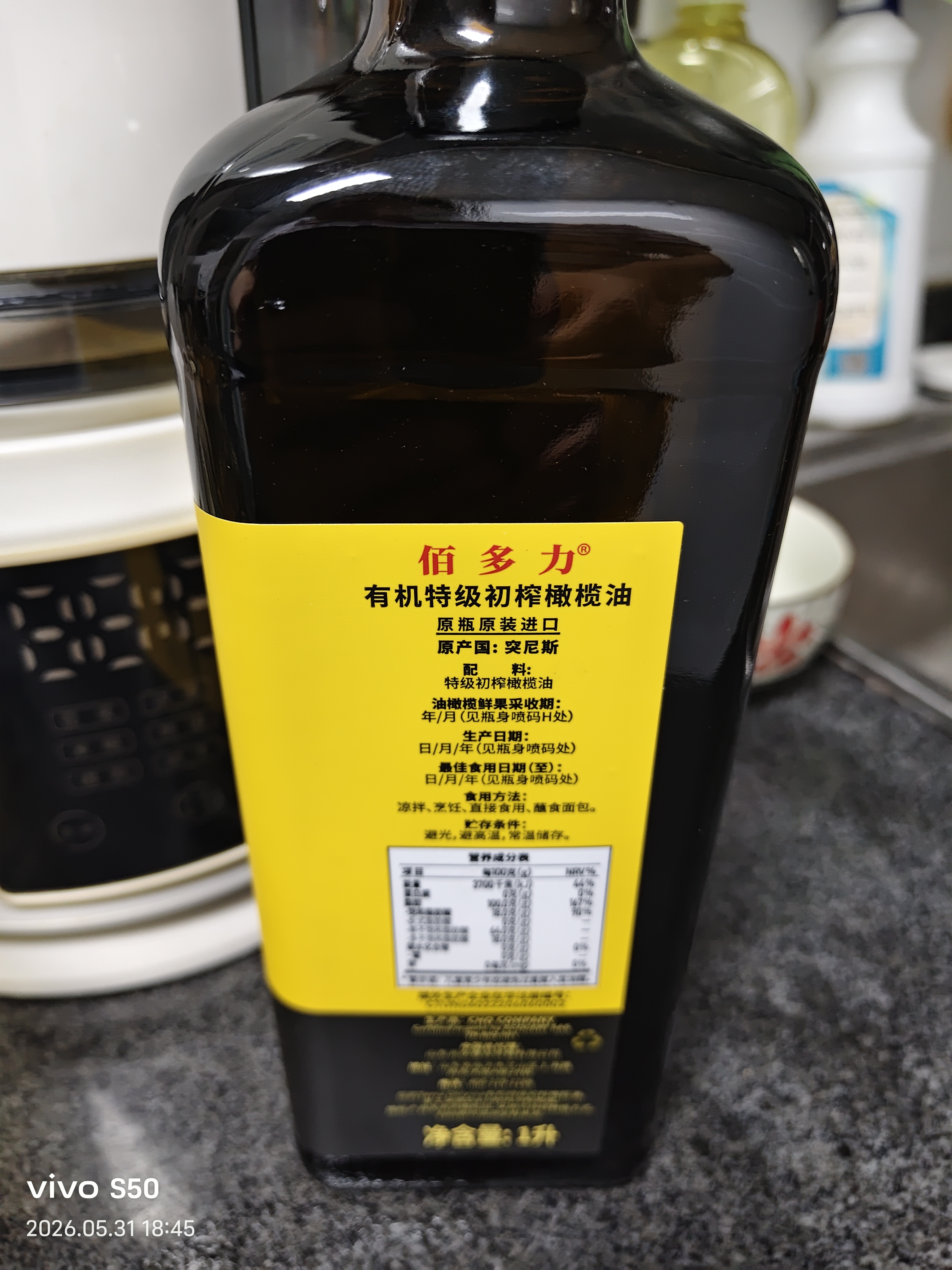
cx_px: 476
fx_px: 843
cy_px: 635
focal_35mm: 23
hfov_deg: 58.9
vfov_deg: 73.9
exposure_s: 1/50
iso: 571
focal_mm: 5.56
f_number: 1.88
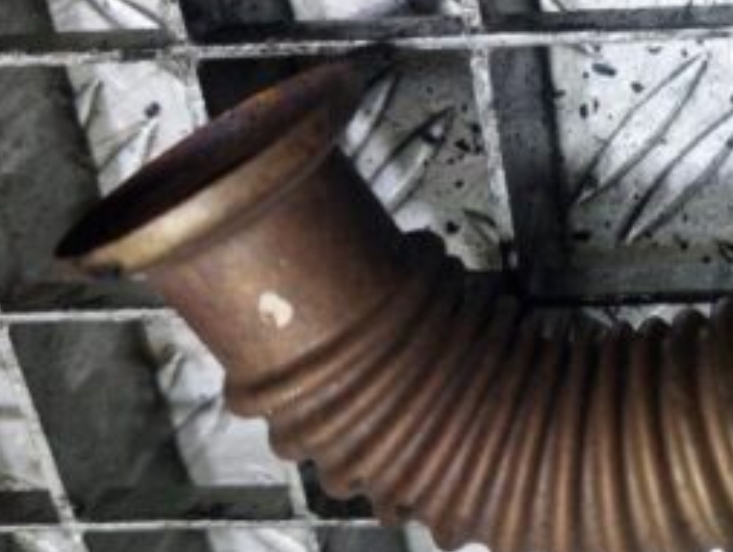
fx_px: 1251
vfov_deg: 24.8
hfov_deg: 30.1
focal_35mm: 59
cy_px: 251
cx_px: 753
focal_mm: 5.23
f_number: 1.8
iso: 125
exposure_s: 1/50
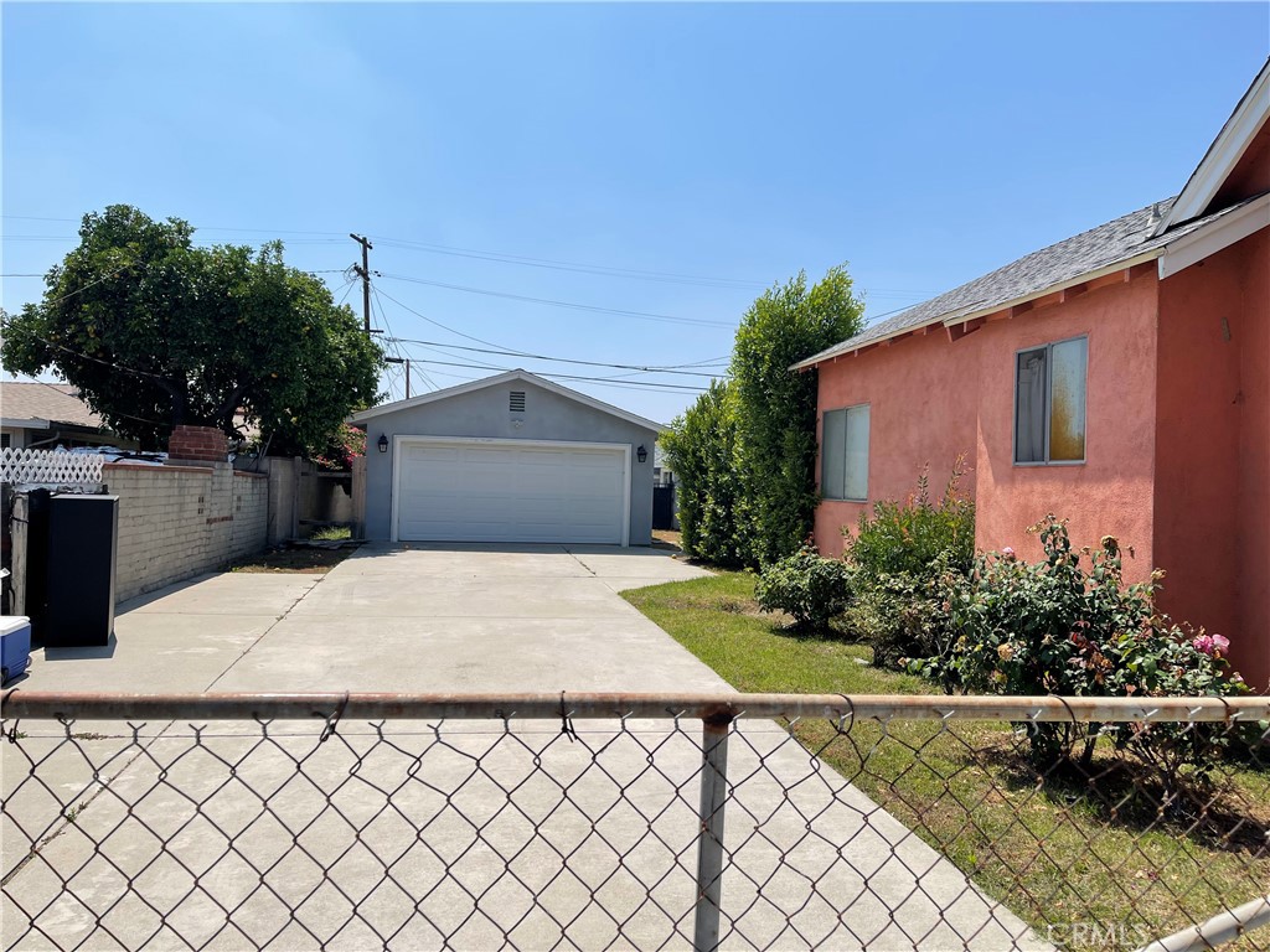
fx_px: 954
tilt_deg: -0.1
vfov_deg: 53.1
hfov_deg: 67.3
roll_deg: -2.4
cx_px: 635
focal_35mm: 26
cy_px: 476
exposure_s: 1/4348
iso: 32
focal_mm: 5.1
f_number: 1.6
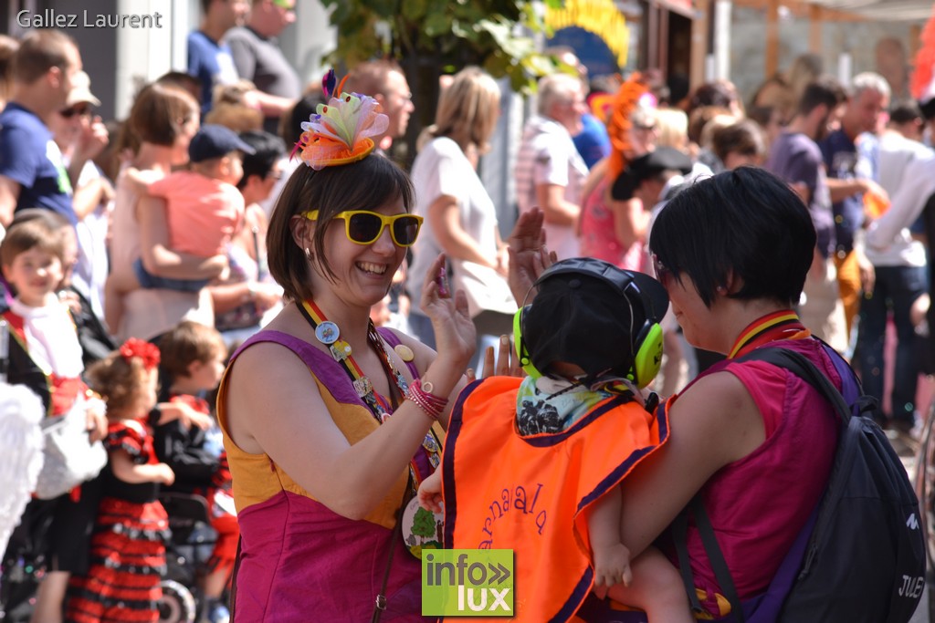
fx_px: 4675
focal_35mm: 180
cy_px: 312
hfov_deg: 11.4
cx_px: 468
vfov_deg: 7.6
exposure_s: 1/250
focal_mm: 120
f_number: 7.1
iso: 200
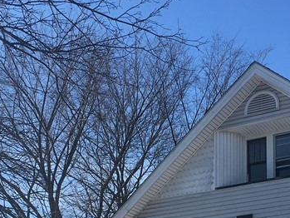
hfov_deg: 23.0
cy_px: 236
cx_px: 157
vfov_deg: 16.9
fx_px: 712
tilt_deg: +15.8
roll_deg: -2.3
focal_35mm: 85
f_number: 2.2
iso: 25
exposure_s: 1/1241
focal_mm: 4.15
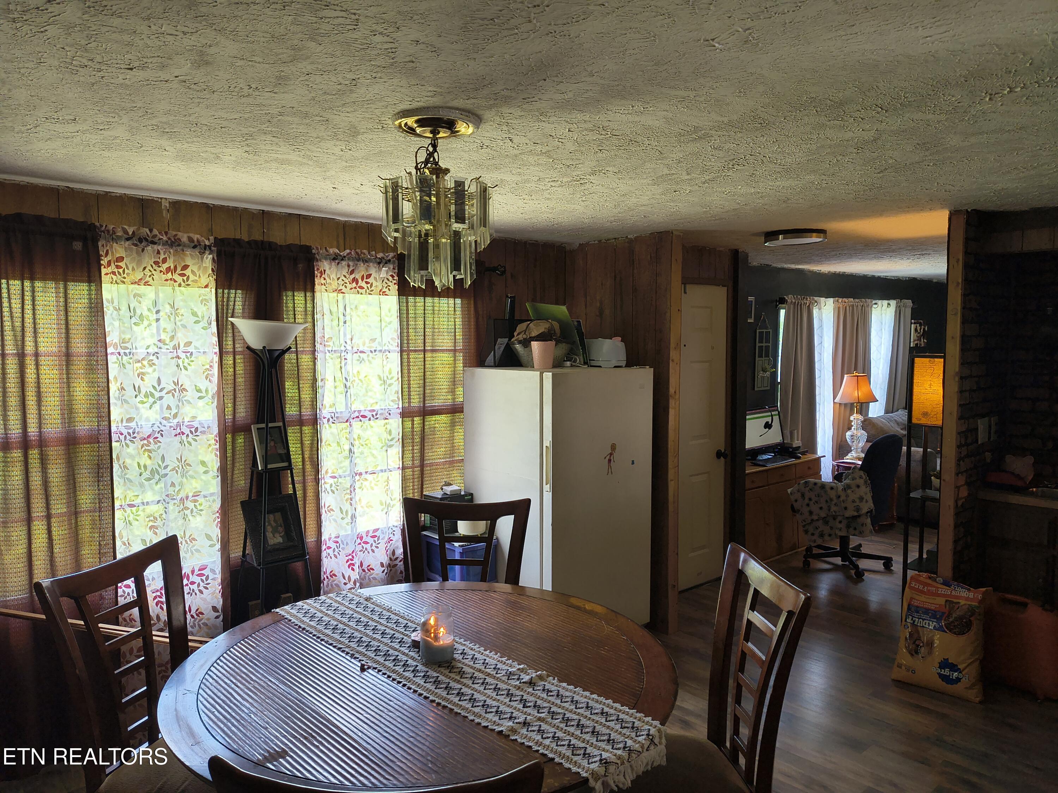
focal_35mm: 25
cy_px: 396
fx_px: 764
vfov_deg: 54.9
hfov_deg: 69.4
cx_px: 529
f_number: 1.7
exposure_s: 1/120
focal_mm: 4.68
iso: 562
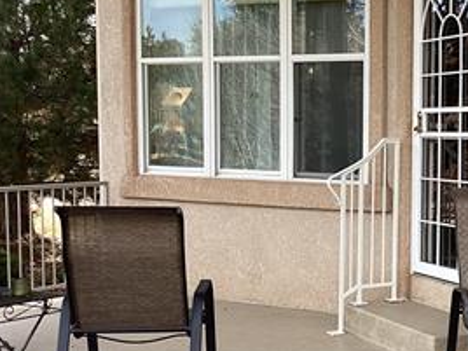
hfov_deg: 25.2
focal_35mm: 74
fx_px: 1000
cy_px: 235
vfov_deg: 19.8
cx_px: 459
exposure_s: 1/161
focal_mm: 3.3
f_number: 2.4
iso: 25
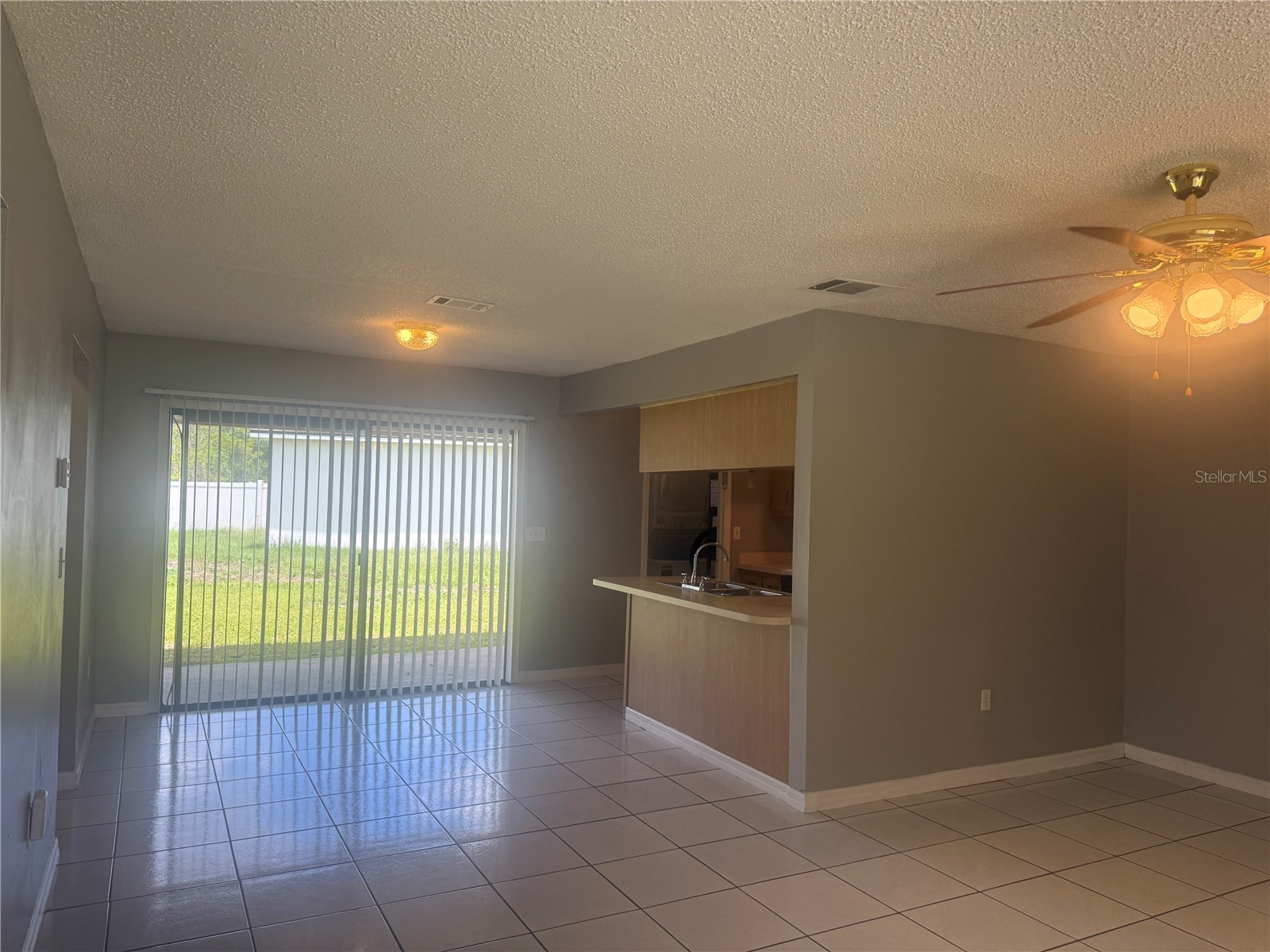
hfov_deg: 71.6
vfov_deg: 56.8
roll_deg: -2.0
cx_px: 635
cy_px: 476
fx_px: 881
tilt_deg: +1.6
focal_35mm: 24
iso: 100
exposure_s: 1/421
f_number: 1.78
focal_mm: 6.76
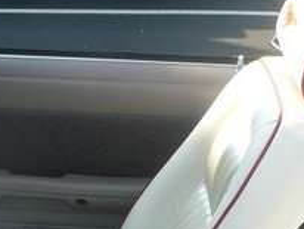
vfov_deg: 14.2
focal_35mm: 101
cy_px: 284
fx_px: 888
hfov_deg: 18.7
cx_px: -32
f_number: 2.8
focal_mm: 5.8
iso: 100
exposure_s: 1/320
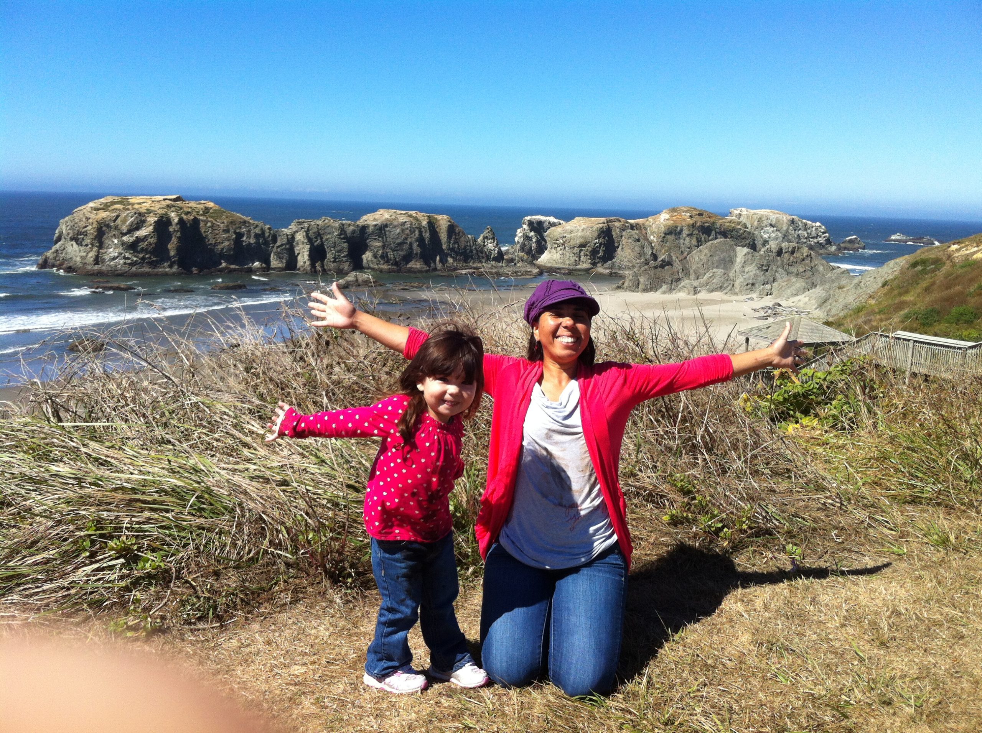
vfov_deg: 40.6
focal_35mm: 35
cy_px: 366
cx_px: 491
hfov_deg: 52.7
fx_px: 991
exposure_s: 1/1508
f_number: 2.8
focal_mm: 3.85
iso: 80
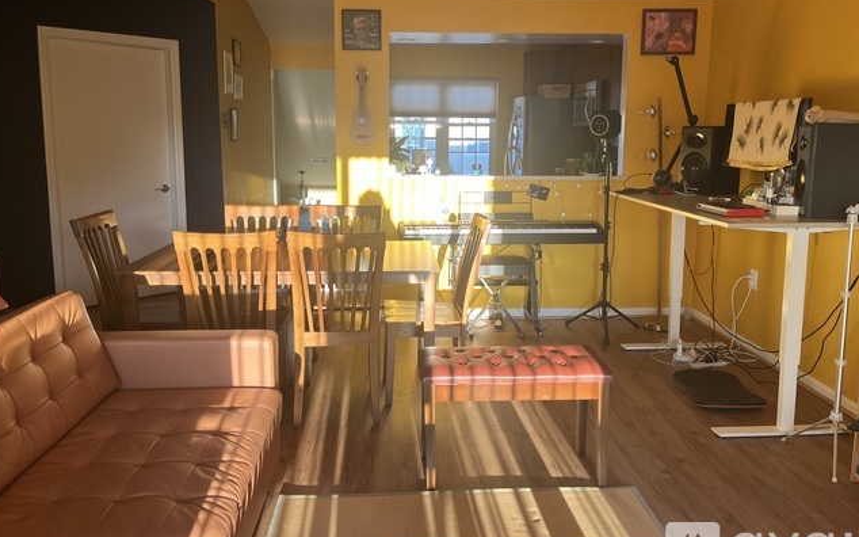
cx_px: 433
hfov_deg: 64.6
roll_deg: -0.3
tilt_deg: -8.6
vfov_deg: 43.1
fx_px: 679
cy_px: 237
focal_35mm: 29
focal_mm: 5.1
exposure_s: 1/121
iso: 100
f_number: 1.6
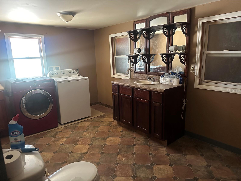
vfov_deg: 56.8
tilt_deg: -11.5
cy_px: 90
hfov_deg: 71.6
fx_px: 167
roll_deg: +1.1
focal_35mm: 24
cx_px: 120
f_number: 1.78
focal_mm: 6.86
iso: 1000
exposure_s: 1/47
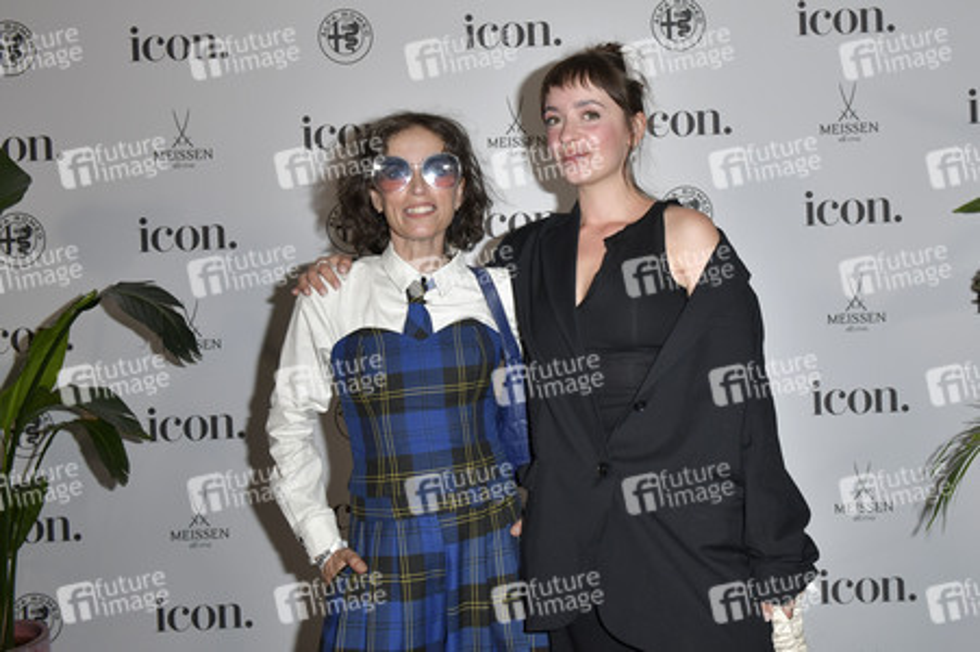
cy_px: 326
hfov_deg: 55.8
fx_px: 925
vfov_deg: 38.8
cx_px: 490
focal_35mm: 34
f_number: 6.3
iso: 1250
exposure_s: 1/200
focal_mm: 34
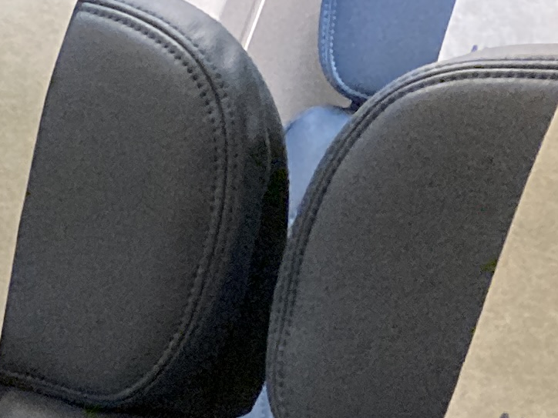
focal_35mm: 156
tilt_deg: -31.1
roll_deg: +0.6
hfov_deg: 10.8
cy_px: 1084
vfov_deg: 8.5
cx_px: -758
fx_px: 2515
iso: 400
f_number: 1.8
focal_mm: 3.99
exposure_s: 1/40
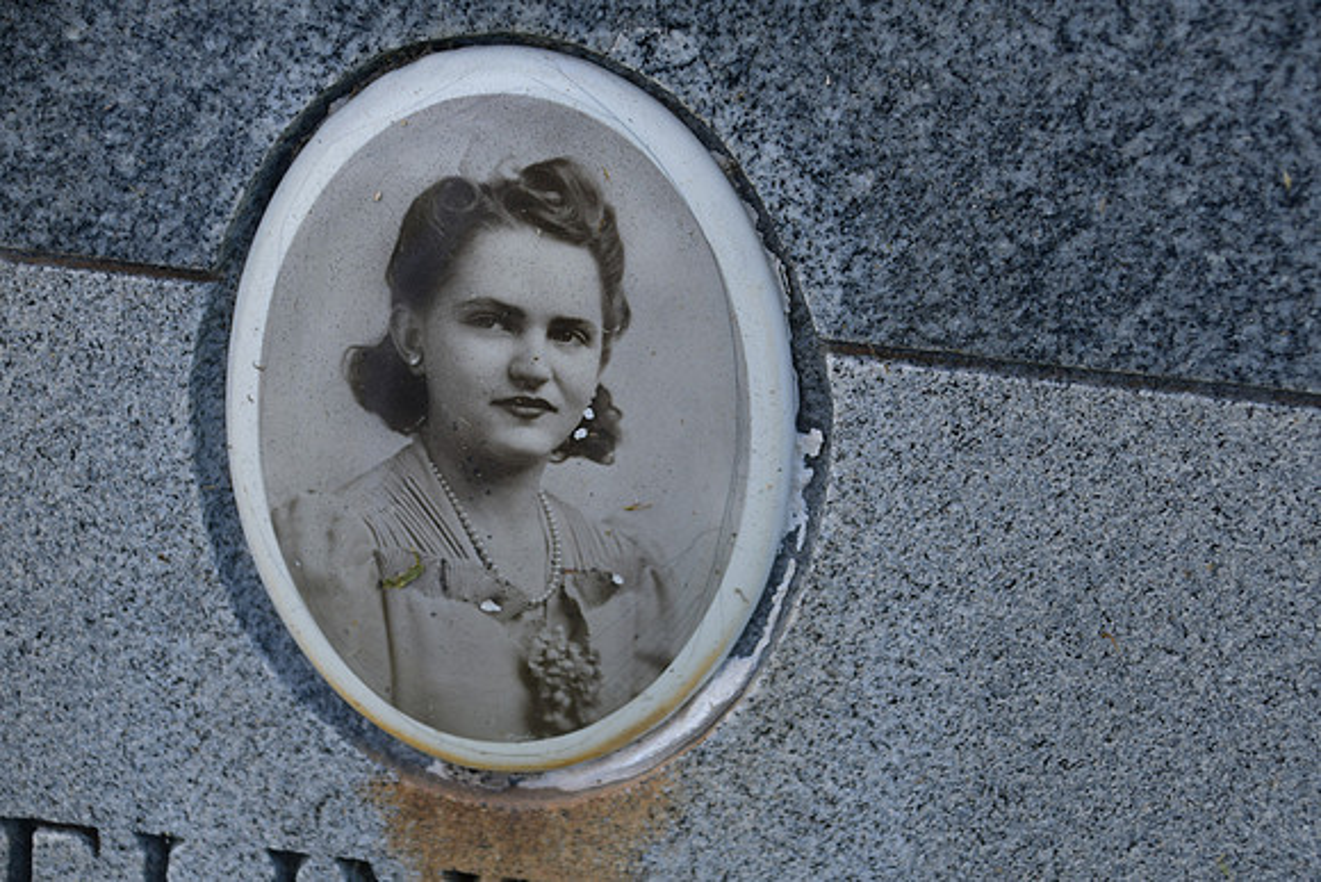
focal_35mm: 138
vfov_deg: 9.9
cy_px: 441
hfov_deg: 14.9
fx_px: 5065
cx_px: 660
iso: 125
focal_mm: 92
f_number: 8
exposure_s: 1/250
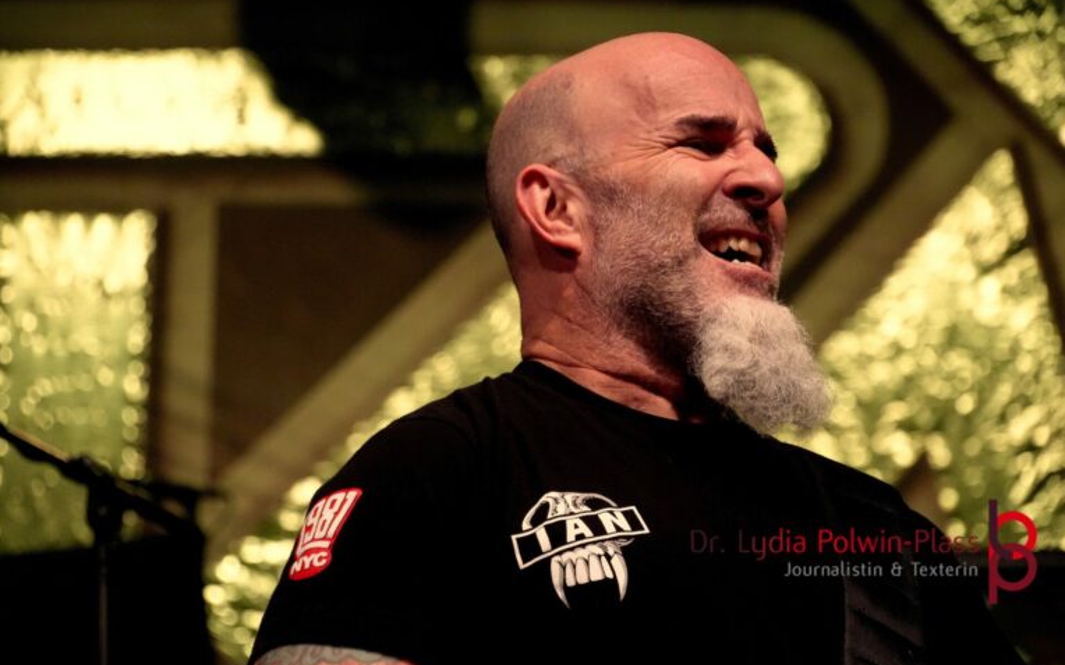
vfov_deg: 8.0
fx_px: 4730
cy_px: 318
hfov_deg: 12.8
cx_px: 534
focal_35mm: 163
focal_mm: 106
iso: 6400
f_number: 5.6
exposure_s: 1/200
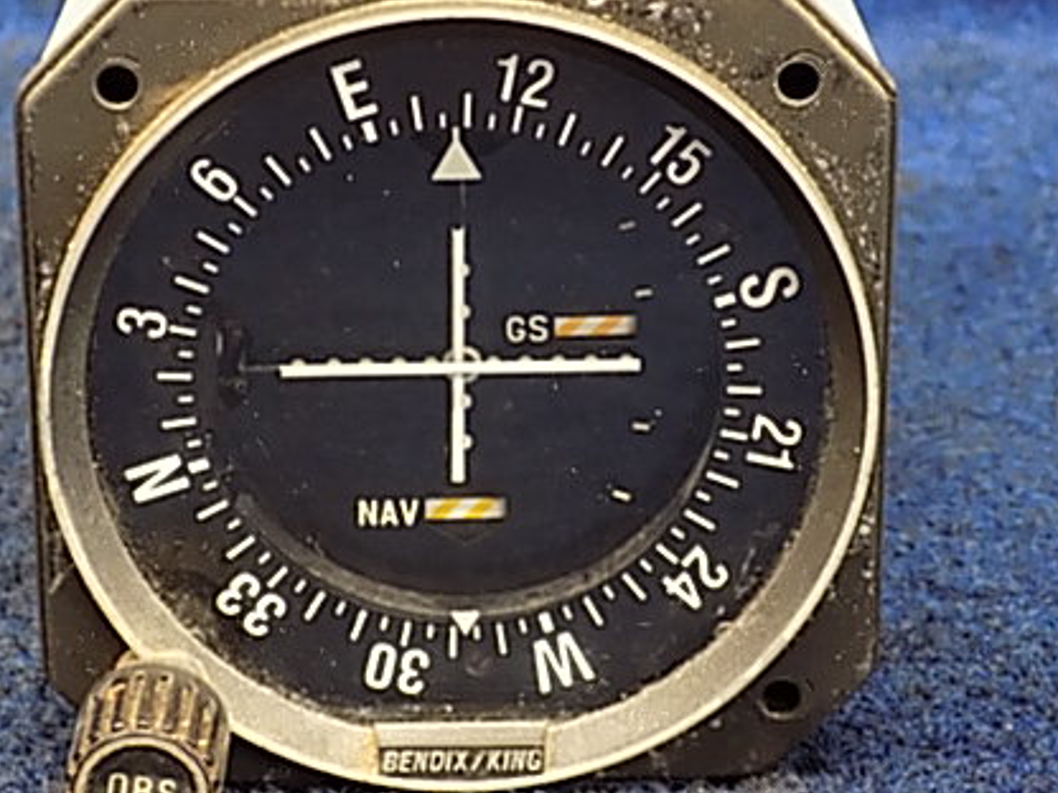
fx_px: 3056
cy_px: 264
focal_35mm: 100
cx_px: 483
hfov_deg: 19.6
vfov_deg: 14.8
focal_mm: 11.5
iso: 400
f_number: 4.1
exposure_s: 1/6
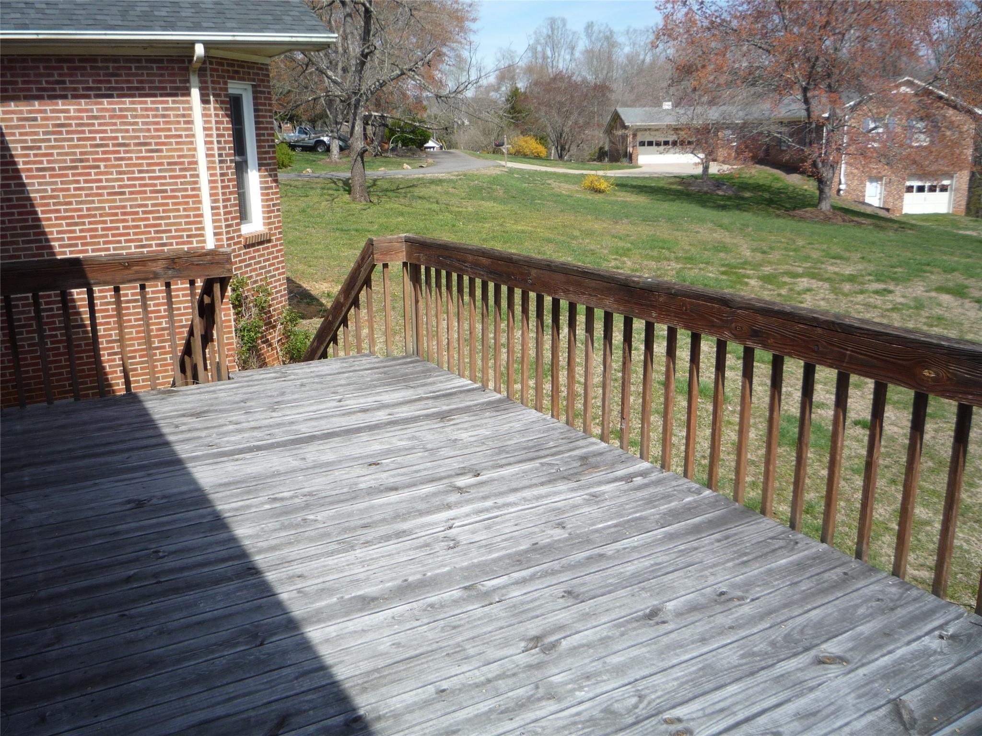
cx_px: 491
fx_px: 851
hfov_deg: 60.0
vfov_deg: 46.8
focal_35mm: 30
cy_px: 368
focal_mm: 5.2
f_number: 4.5
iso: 100
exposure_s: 1/400
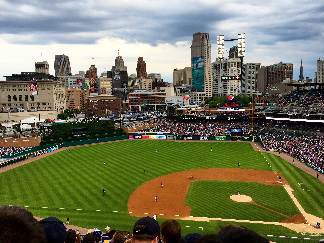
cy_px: 122
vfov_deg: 48.2
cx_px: 162
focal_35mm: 29
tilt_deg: -5.9
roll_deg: +2.2
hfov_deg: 61.7
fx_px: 271
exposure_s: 1/275
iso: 25
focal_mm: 4.15
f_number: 2.2
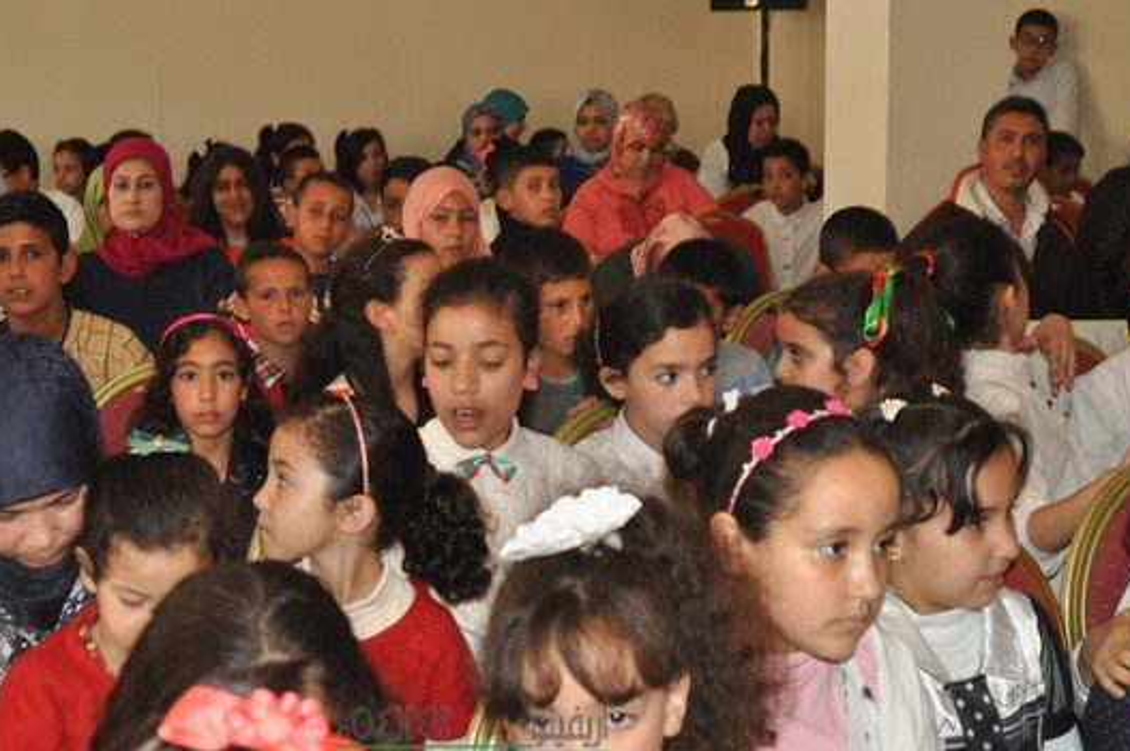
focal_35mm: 51
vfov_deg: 26.4
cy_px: 419
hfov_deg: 38.8
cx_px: 474
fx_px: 1599
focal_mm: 28
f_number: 3.8
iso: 800
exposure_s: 1/60
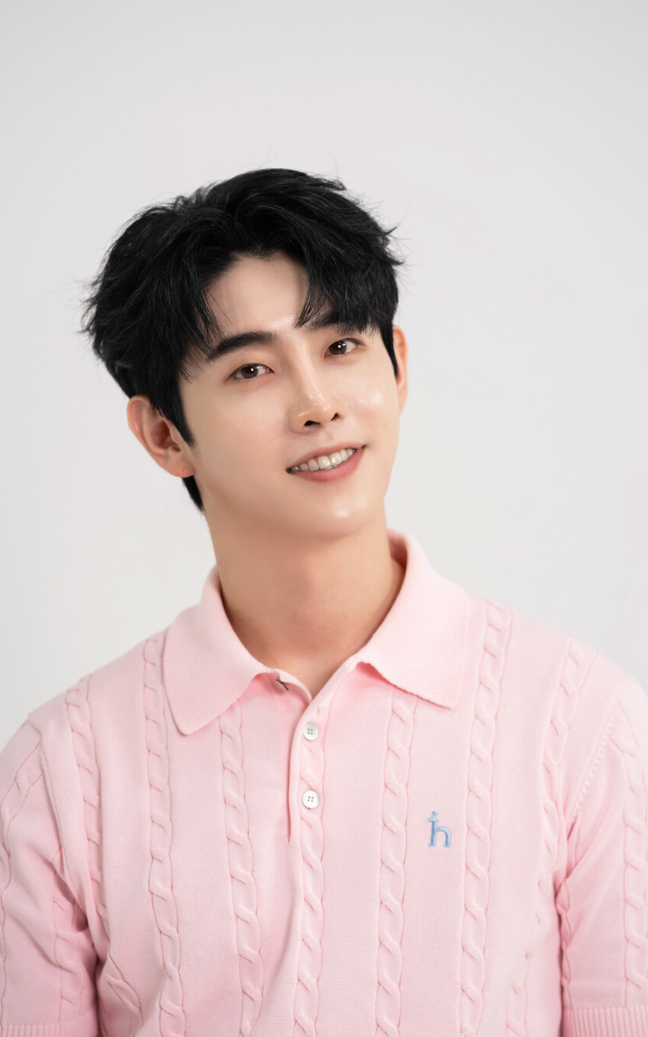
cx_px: 313
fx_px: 5257
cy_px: 518
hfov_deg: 7.1
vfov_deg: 11.3
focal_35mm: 186
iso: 100
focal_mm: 182
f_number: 4.5
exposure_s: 1/160
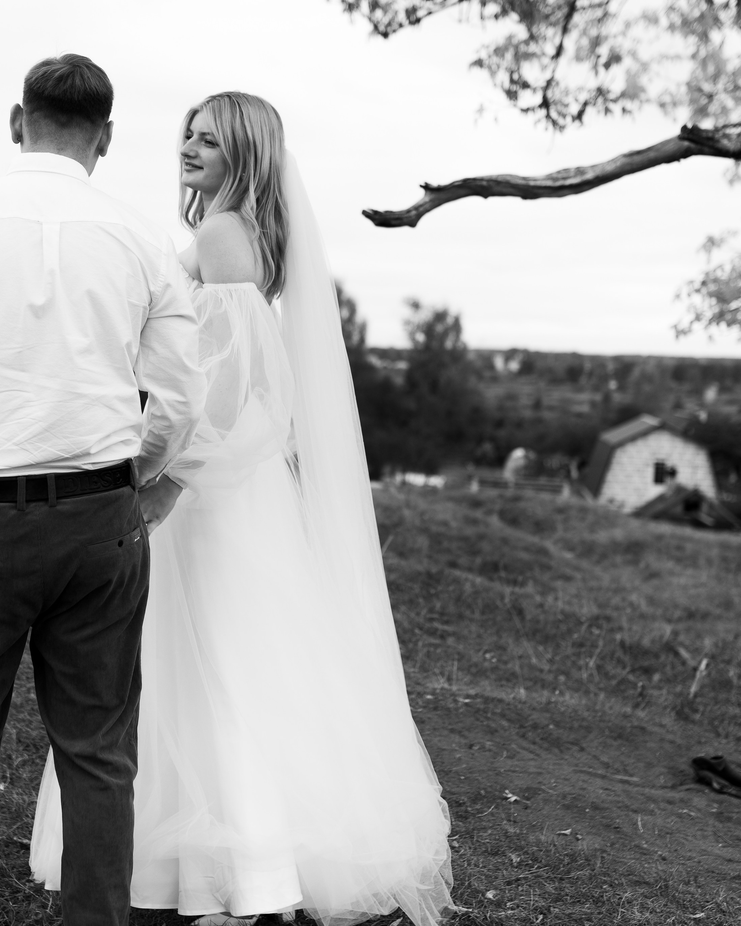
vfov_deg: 38.0
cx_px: 315
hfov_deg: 30.8
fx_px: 1343
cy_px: 450
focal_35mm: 49
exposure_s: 1/640
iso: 64
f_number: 2
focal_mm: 35
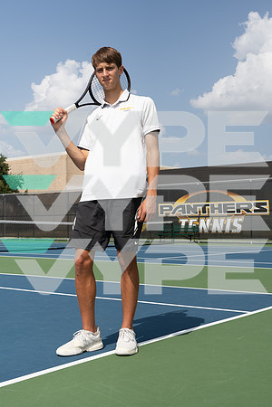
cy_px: 204
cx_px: 136
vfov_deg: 42.7
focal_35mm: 46
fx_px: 521
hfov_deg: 29.2
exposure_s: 1/250
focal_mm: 46
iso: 100
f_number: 10
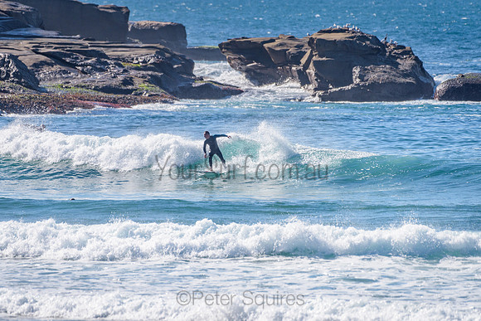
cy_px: 156
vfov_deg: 2.2
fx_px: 8195
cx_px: 210
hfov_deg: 3.4
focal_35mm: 613
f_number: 5.6
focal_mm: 500
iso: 125
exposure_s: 1/2000
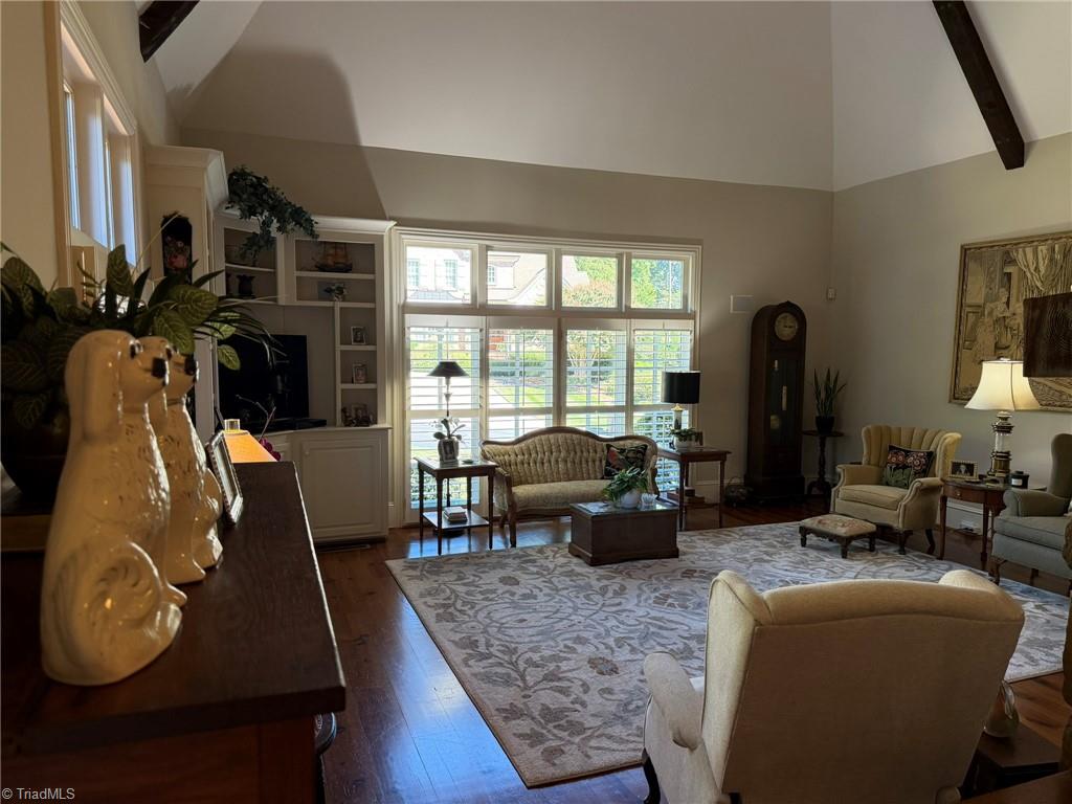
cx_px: 536
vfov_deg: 56.8
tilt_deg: -4.3
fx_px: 743
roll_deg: +0.6
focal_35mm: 24
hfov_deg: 71.6
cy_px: 402
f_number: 1.78
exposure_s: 1/120
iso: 250
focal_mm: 6.76
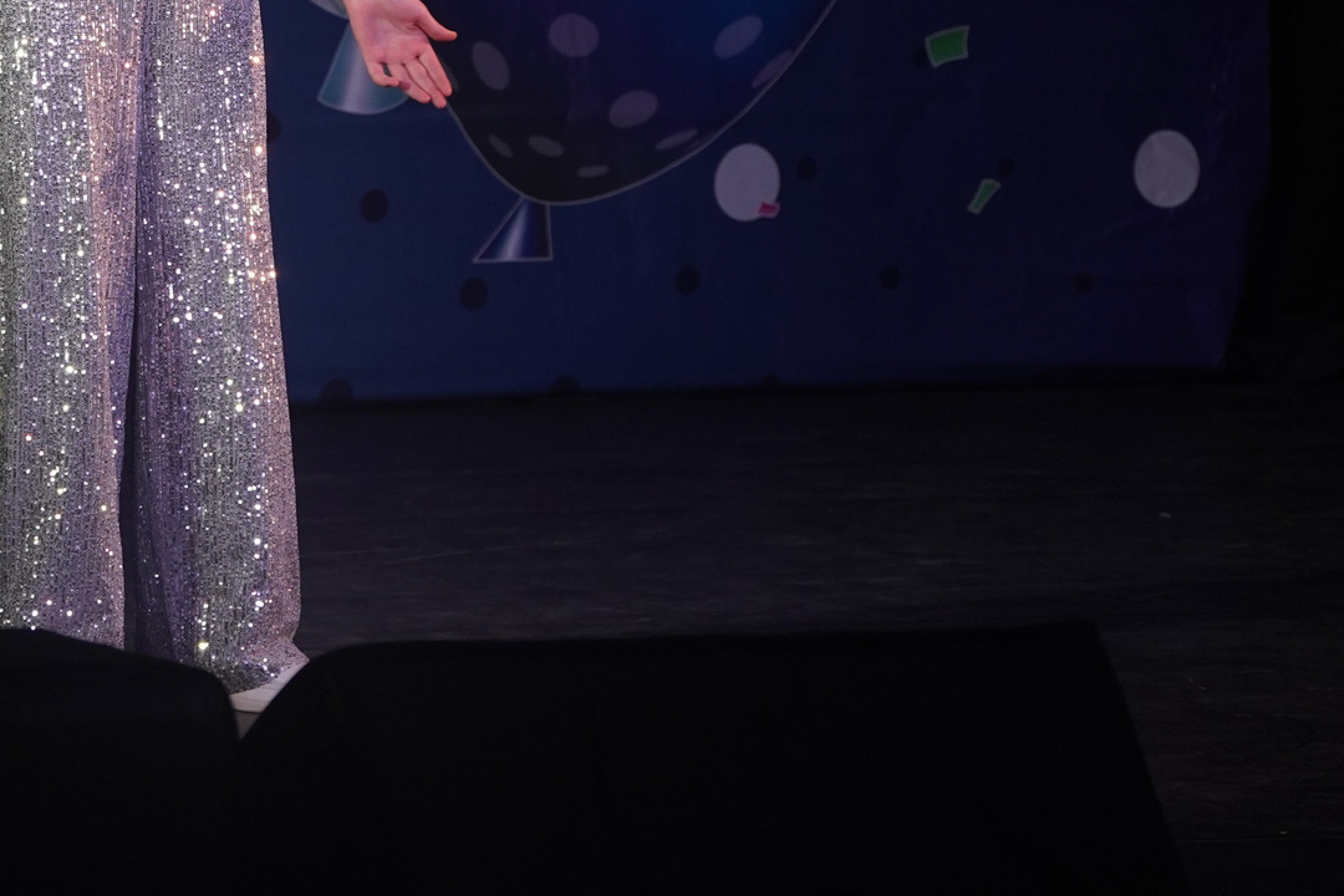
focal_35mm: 332
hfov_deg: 6.2
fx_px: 12394
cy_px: -62
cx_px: 71
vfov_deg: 4.1
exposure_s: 1/250
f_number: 5.6
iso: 1600
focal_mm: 140
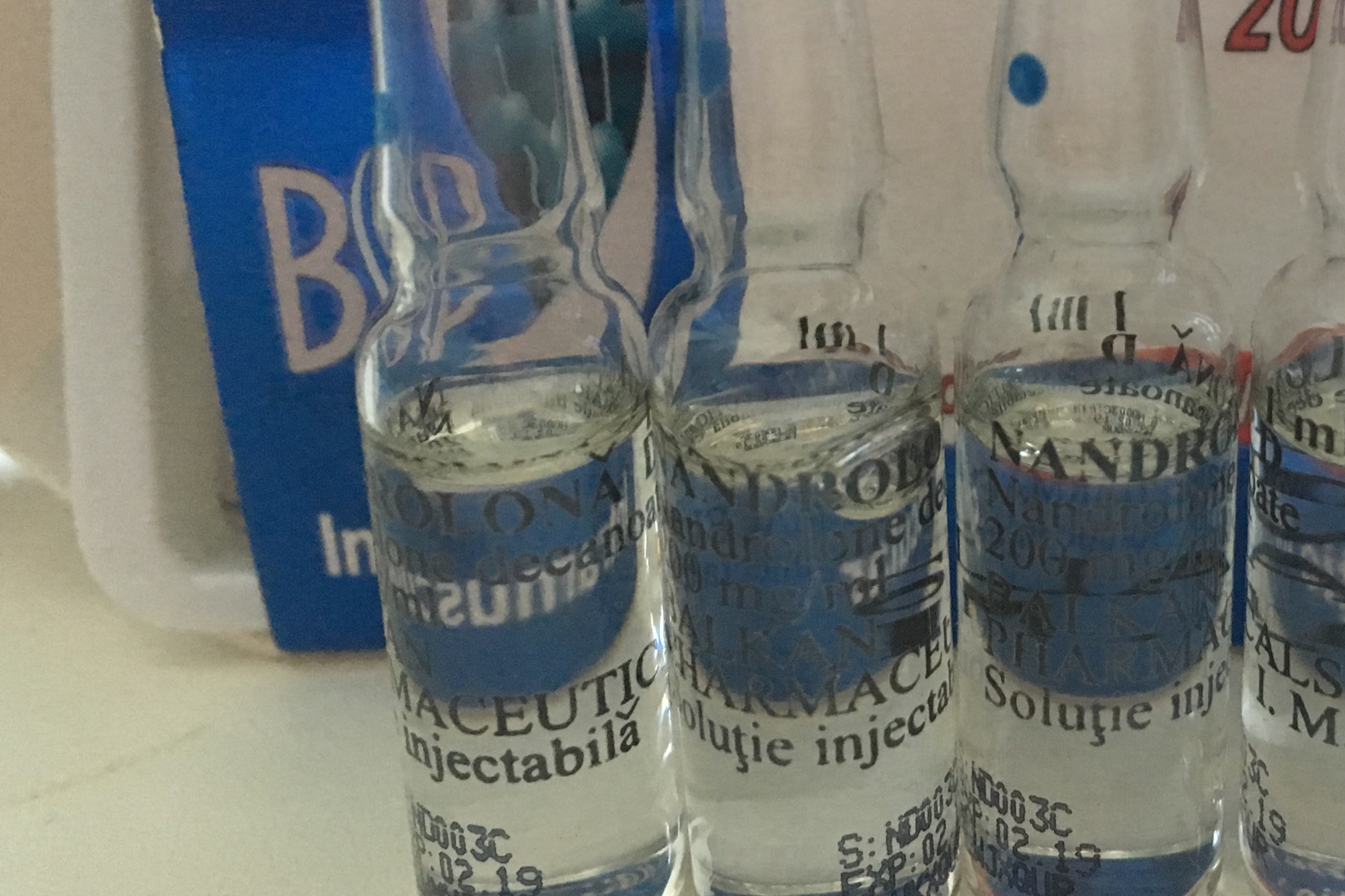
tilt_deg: -20.3
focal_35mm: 52
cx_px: 1040
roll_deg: +0.6
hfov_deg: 37.1
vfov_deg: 25.4
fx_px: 1942
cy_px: 151
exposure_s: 1/25
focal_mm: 4.15
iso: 200
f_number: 2.2
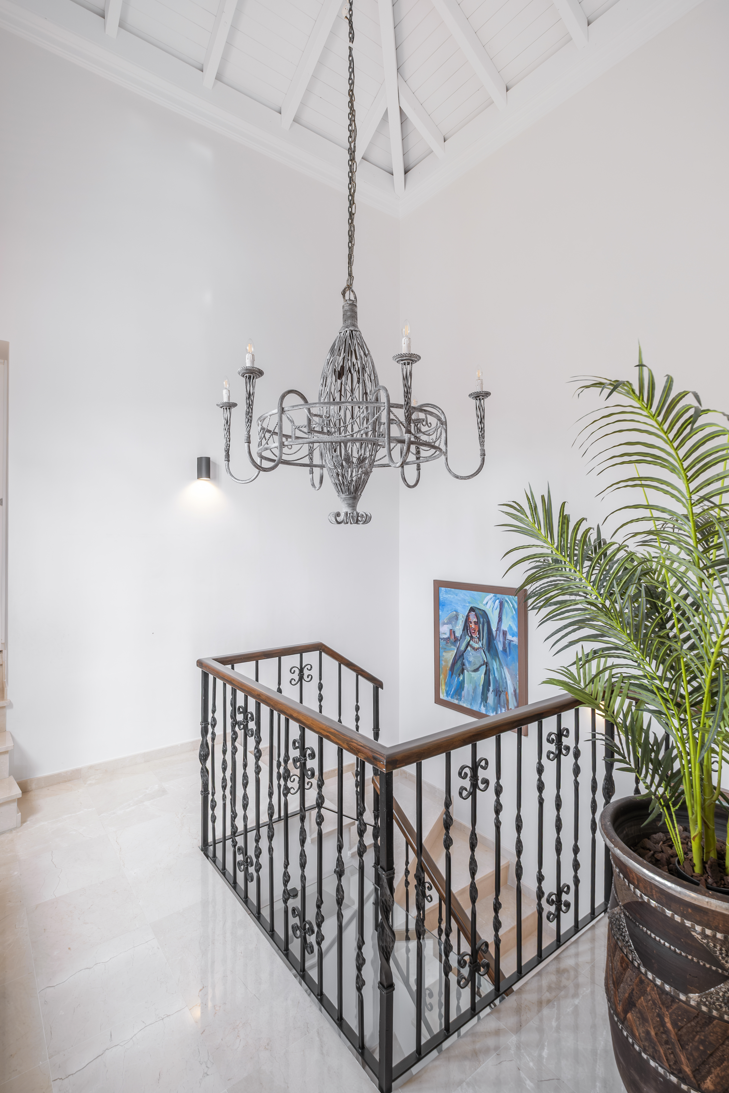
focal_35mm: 16
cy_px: 524
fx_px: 486
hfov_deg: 73.7
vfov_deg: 96.7
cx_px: 358
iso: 800
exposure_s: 1/30
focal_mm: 10
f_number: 4
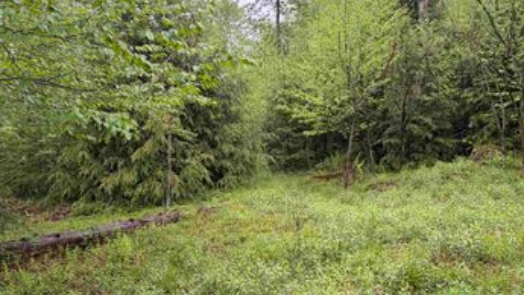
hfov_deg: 48.5
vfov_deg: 28.9
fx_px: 570
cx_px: 172
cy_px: 107
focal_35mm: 41
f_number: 1.6
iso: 64
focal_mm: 5.96
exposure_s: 1/200
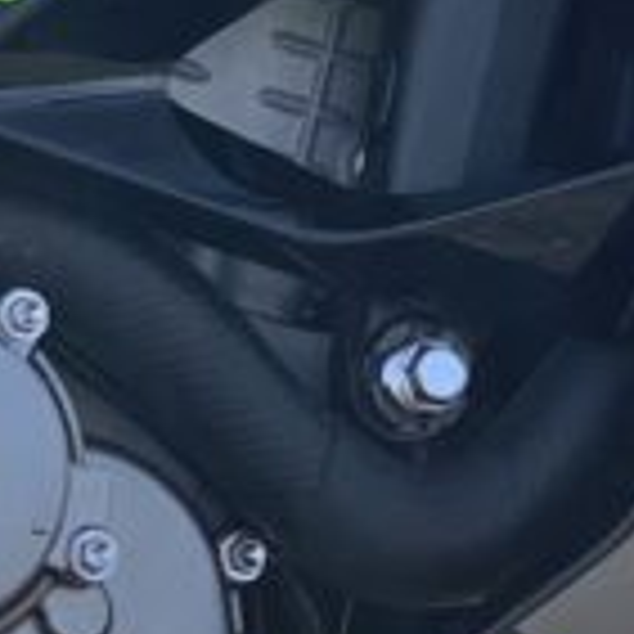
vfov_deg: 4.5
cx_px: 103
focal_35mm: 390
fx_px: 8081
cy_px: -13
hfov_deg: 4.5
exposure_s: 1/335
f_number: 2.4
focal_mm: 6
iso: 16
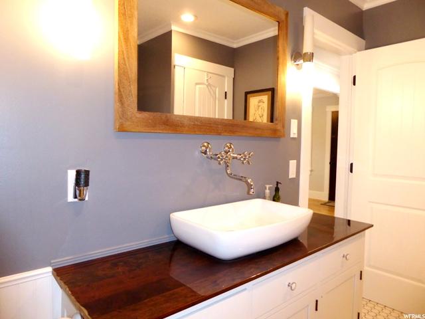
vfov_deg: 56.8
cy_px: 160
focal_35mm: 24
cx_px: 212
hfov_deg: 71.6
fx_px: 295
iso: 640
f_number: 3.3
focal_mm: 4.3
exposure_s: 1/60
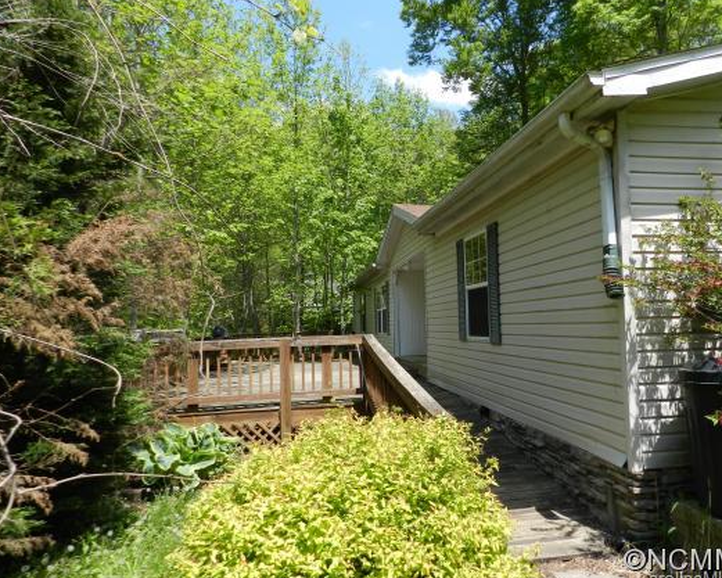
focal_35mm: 25
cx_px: 394
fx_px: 534
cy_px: 290
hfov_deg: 68.0
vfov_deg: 56.8
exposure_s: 1/800
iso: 160
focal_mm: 4
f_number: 3.4
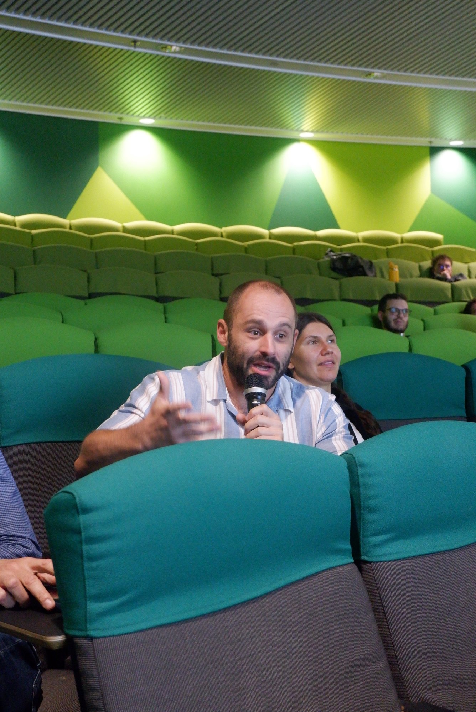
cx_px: 238
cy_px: 356
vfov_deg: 43.6
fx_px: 891
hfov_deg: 29.9
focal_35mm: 45
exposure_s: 1/80
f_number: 4.7
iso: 6400
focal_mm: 30.5
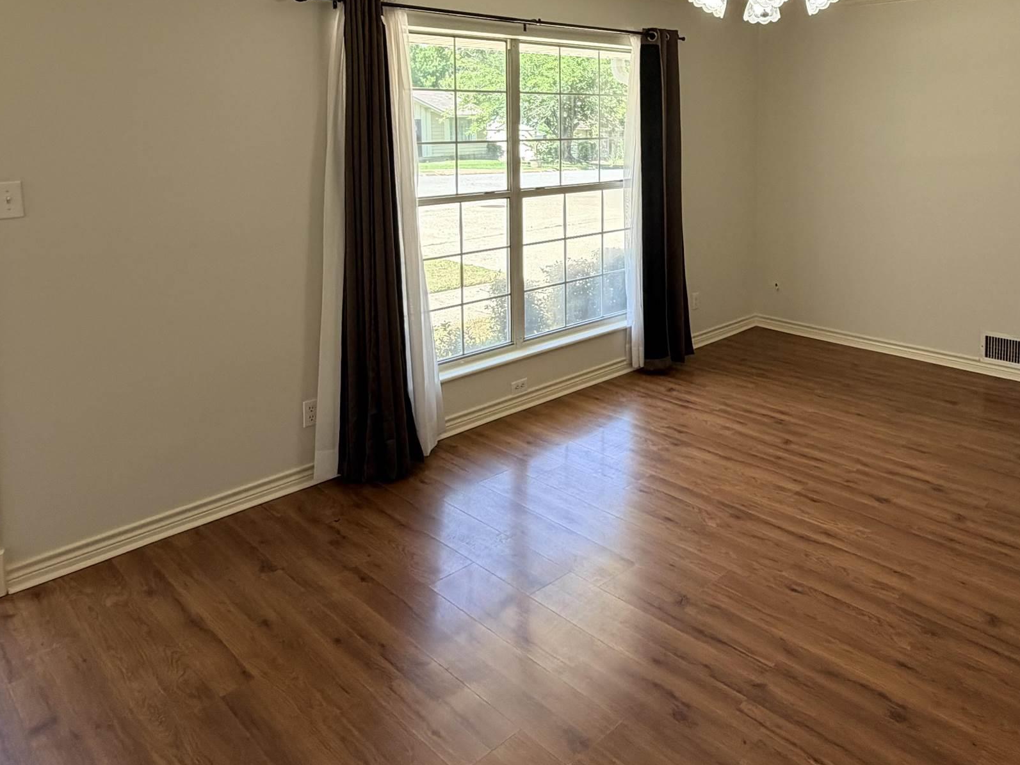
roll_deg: +0.6
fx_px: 796
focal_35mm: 27
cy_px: 187
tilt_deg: -5.4
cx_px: 640
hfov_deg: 64.3
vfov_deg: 49.2
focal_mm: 2.22
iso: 80
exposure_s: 1/120
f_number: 2.2
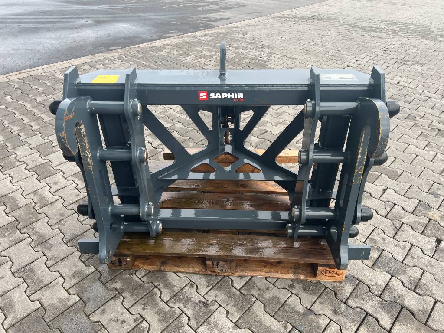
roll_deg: -0.8
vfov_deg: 53.1
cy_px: 166
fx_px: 333
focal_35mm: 26
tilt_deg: -33.7
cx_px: 222
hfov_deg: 67.3
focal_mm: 5.7
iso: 40
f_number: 1.5
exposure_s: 1/121
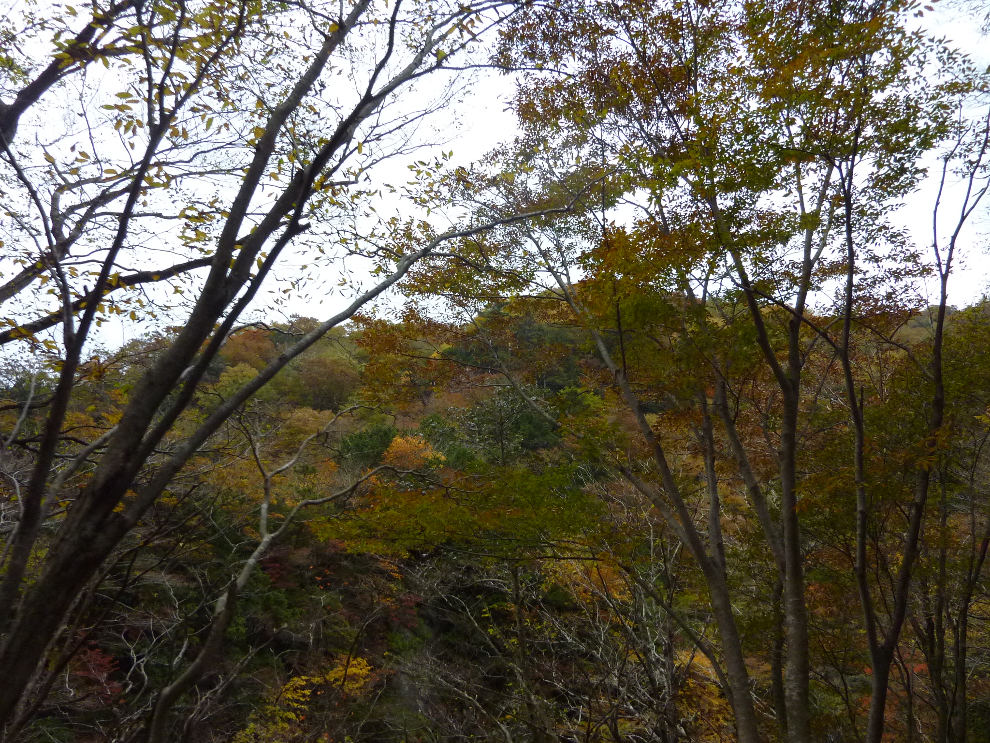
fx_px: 715
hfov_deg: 69.4
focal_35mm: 25
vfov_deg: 54.9
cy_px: 372
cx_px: 495
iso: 250
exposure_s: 1/250
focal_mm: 4.1
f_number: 3.3
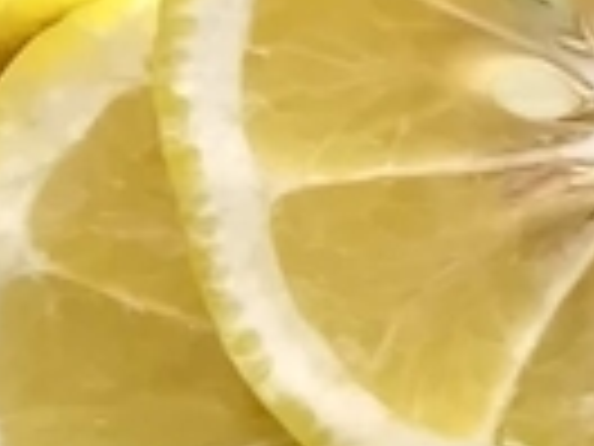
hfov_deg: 8.4
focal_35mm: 236
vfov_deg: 6.3
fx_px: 4050
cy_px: 532
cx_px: 531
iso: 50
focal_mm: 3.83
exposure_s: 1/810
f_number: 2.2
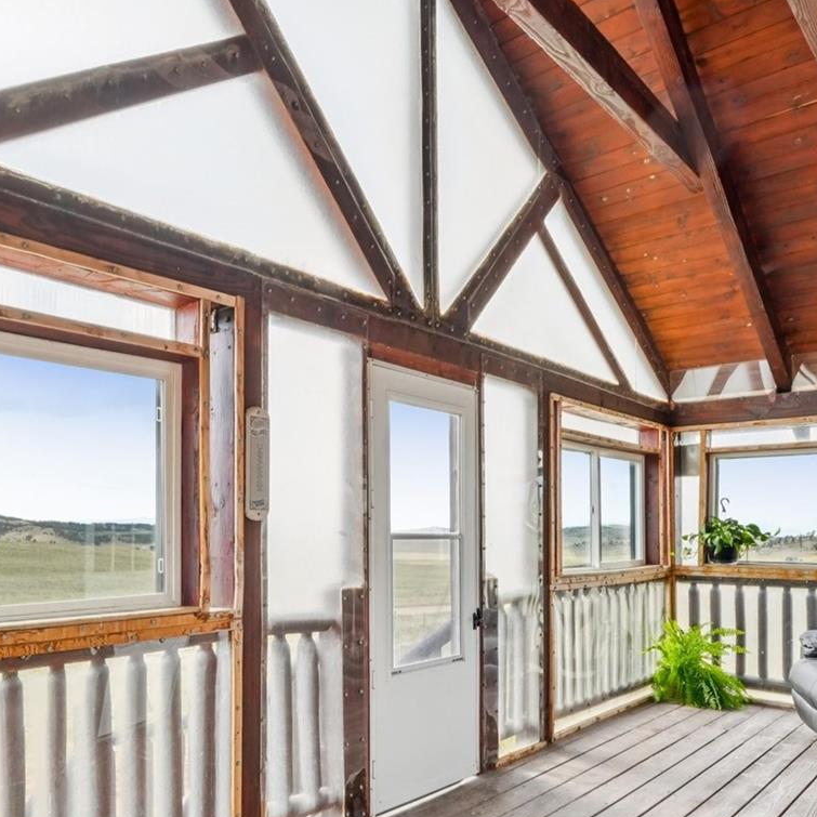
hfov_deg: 57.0
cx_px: 237
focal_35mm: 27
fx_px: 721
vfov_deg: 58.1
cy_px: 523
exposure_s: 1/80
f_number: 8
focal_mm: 10
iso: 800
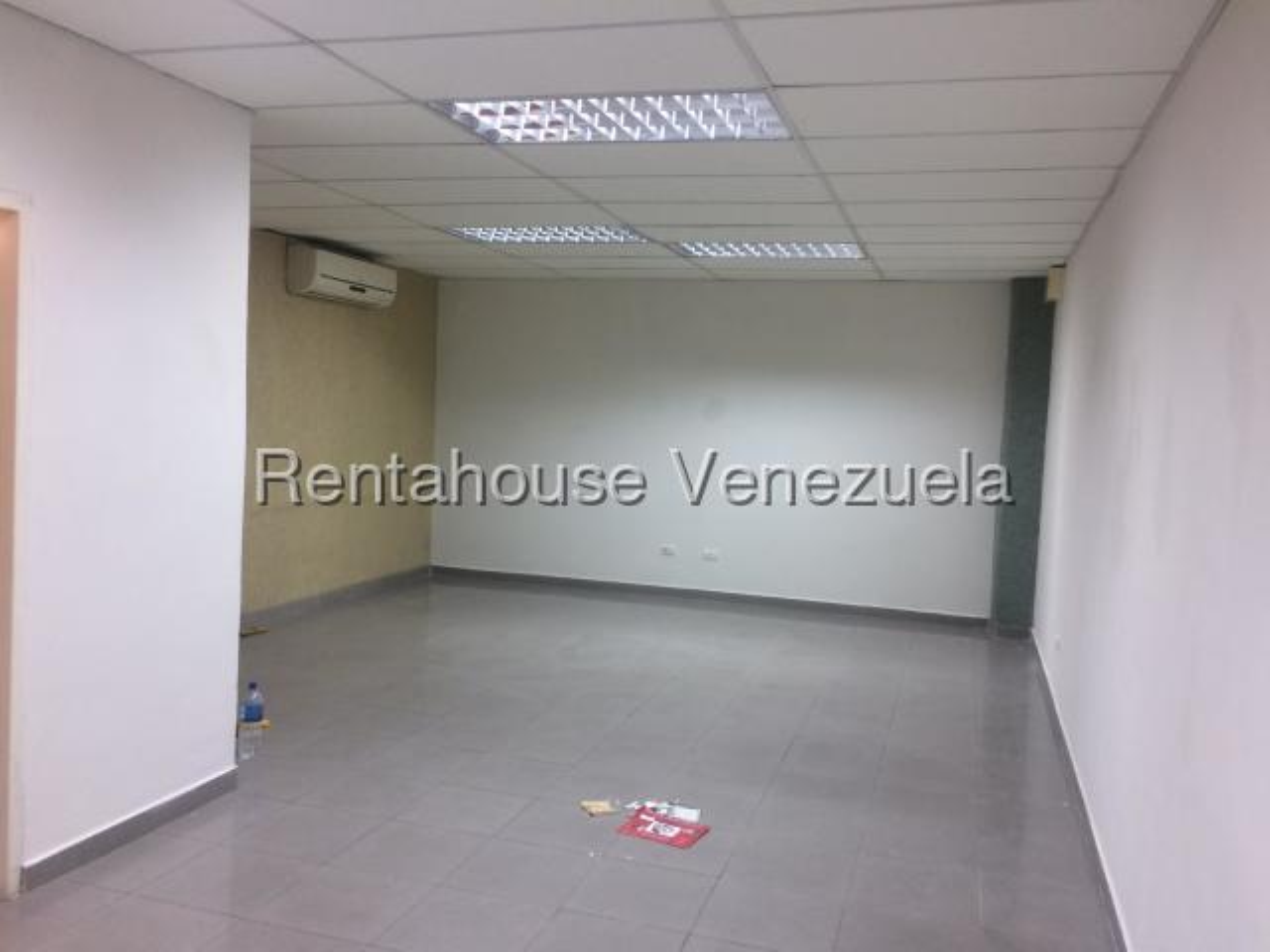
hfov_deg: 61.7
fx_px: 1064
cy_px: 476
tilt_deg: -2.8
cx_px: 635
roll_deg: -2.7
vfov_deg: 48.2
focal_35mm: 29
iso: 64
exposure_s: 1/30
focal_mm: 4.15
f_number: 2.2
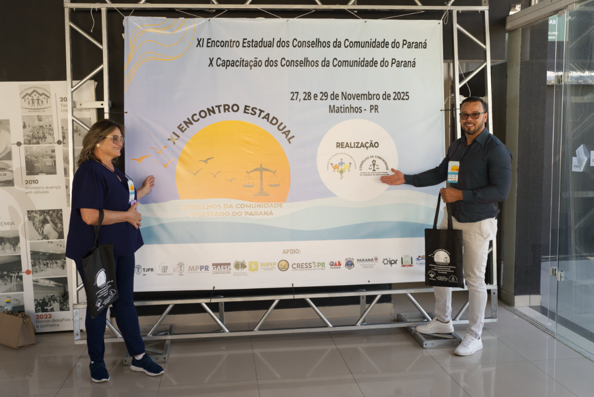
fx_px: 578
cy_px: 198
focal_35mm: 35
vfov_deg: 37.9
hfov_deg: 54.4
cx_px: 297
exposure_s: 1/100
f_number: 5.6
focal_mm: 35
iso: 400
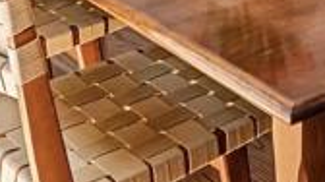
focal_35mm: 115
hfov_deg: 16.8
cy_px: -383
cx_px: 501
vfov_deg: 8.6
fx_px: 990
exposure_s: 1/15
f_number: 11
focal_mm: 18
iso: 320
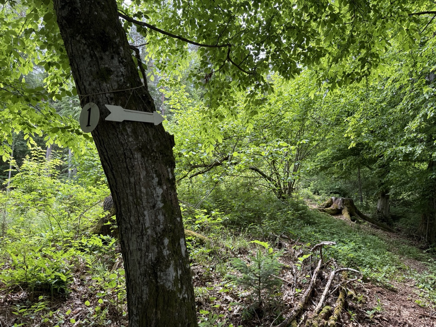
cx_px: 218
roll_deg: -1.3
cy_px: 164
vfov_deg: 56.8
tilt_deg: +5.5
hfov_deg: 71.6
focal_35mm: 24
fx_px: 302
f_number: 1.78
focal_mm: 6.76
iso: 64
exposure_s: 1/281
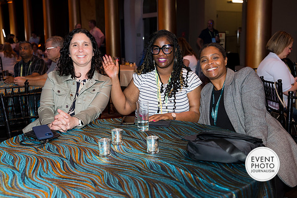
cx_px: 148
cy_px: 99
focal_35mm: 43
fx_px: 353
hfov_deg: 45.7
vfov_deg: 31.4
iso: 800
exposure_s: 1/100
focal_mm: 40
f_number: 4
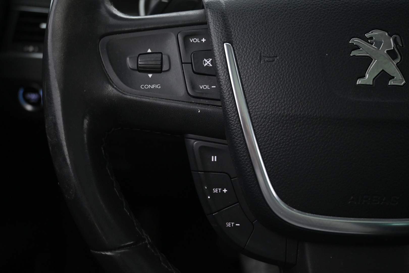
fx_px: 383
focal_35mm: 34
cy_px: 136
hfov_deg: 56.1
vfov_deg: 39.1
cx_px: 204
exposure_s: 1/40
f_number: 4
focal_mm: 22.5
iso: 2500
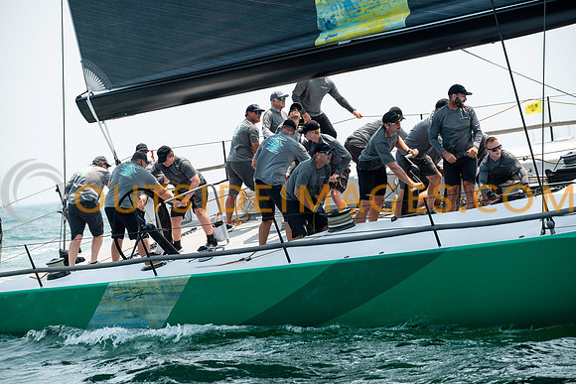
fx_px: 2480
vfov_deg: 8.9
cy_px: 192
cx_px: 288
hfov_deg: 13.2
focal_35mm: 155
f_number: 5
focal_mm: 155
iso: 250
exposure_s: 1/1250
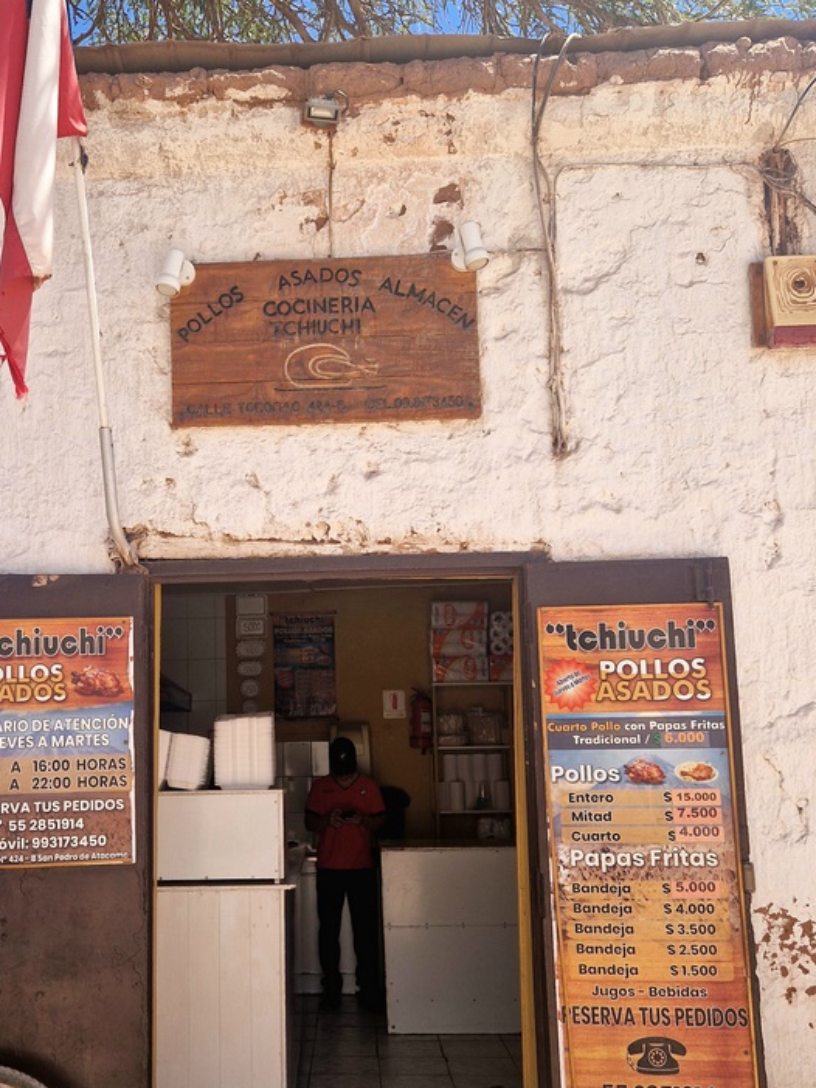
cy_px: 632
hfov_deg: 40.3
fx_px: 1100
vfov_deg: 52.4
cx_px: 282
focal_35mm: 35
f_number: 1.8
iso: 50
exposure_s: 1/833
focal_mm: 5.4
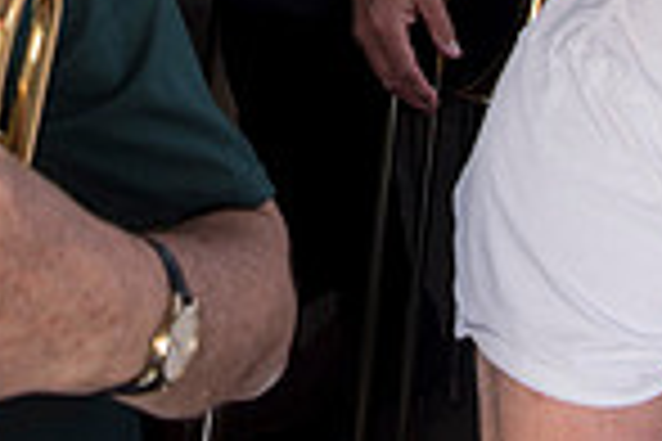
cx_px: 266
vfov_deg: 12.7
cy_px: -425
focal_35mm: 95
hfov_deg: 21.4
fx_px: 1747
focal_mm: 24
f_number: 4.5
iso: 250
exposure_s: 1/320
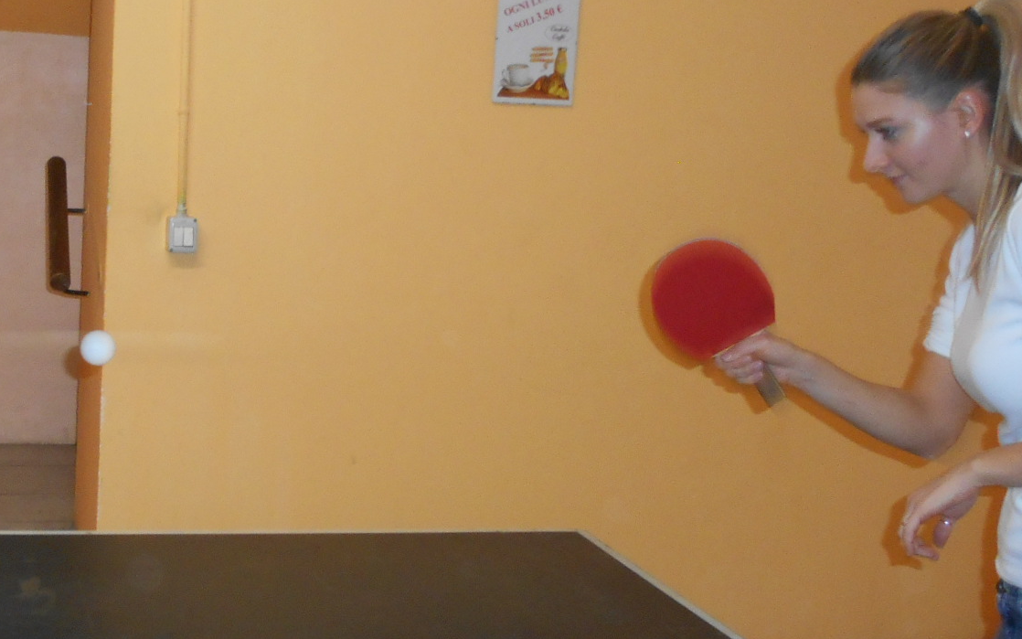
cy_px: 359
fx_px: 1560
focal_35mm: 56
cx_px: 268
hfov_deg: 35.5
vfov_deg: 23.1
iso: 250
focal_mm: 4.6
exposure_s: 1/25
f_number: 3.2
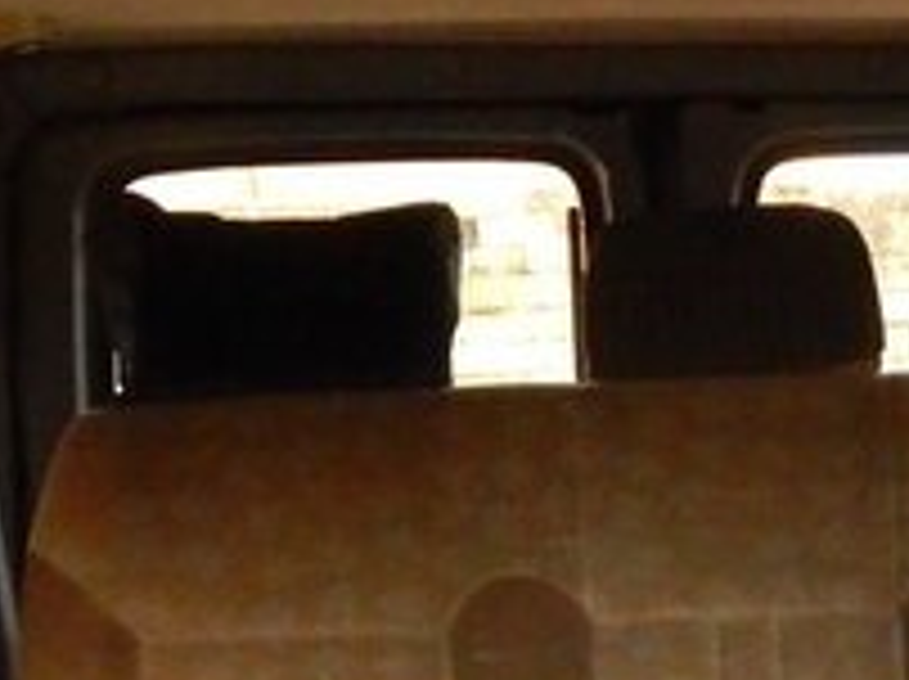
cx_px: 792
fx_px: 1888
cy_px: 772
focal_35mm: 72
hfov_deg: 26.3
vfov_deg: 19.4
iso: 1600
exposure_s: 1/320
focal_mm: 4
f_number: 3
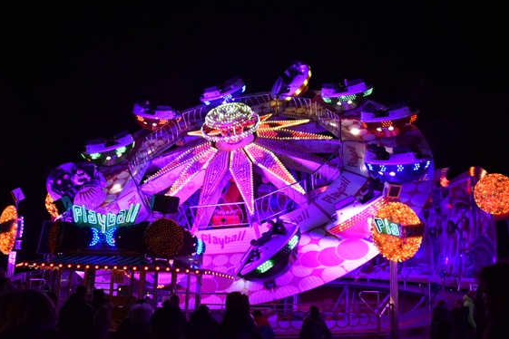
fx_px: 544
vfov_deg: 34.6
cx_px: 259
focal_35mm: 39
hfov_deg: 50.1
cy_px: 166
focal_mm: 25
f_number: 4
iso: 1250
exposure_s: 1/250
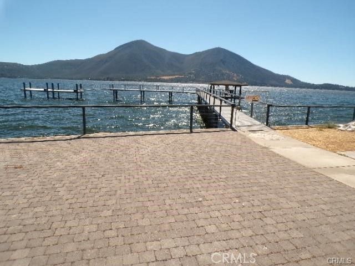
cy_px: 133
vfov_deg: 56.8
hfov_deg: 71.6
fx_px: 246
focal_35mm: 24
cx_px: 178
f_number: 4.4
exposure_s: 1/680
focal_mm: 4.3
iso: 100
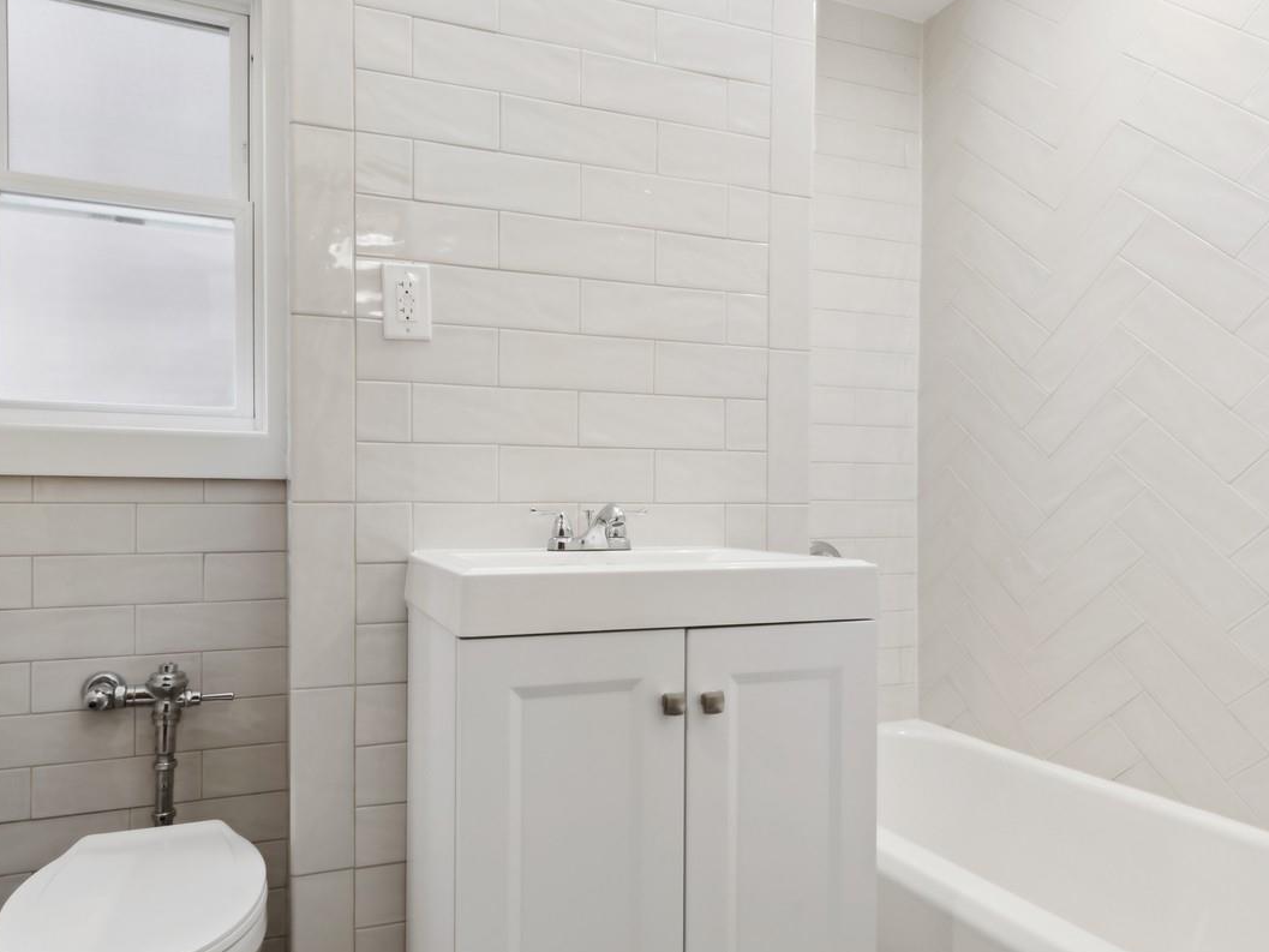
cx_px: 520
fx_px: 770
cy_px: 507
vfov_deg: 63.4
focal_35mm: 21
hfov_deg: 78.2
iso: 100
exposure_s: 1/5
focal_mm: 14
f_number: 16
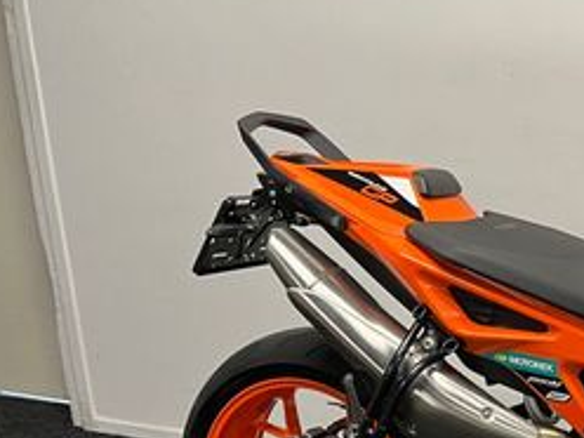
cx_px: 702
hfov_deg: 25.9
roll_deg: -1.7
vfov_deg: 21.5
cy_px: 381
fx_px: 1130
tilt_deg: -18.9
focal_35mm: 67
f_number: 1.6
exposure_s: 1/50
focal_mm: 5.1
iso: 100
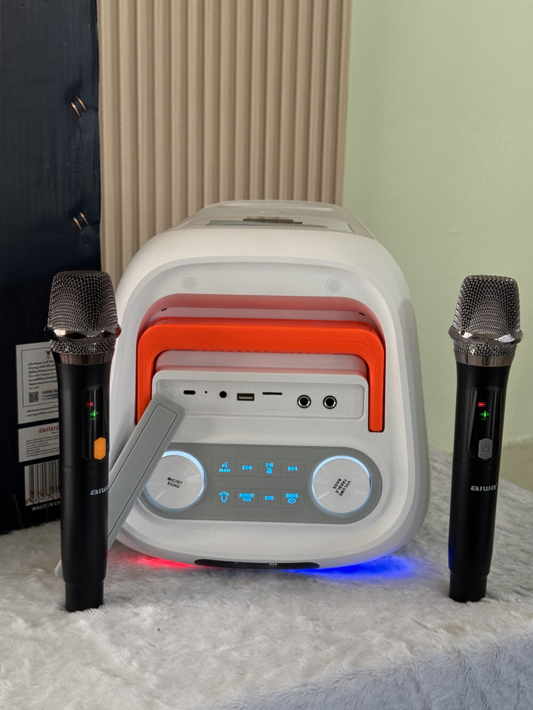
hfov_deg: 30.3
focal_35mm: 48
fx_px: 985
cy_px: 355
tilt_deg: -11.8
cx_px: 266
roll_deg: -2.2
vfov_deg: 39.7
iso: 100
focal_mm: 6.76
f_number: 1.78
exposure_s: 1/60
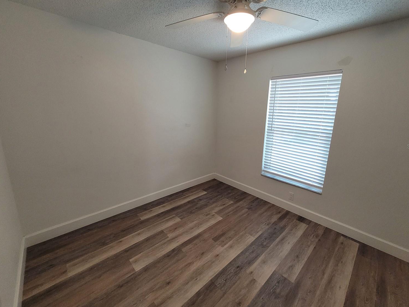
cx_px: 213
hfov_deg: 102.0
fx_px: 165
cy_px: 146
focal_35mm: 14
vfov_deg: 85.6
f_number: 2.2
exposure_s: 1/60
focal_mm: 1.74
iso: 250
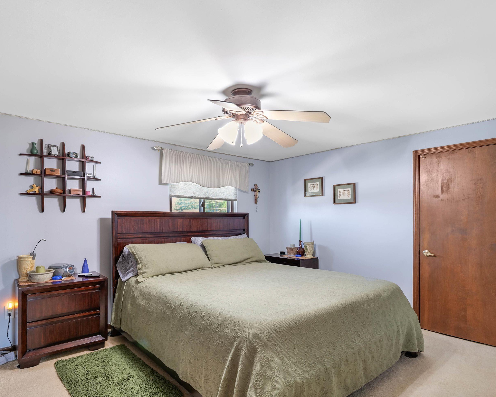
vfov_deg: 70.8
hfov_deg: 82.9
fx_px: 279
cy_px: 199
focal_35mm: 19
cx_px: 217
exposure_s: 1/2
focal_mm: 16
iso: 400
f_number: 7.1
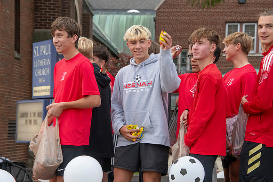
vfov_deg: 11.0
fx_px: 948
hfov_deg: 16.4
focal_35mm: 125
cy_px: 91
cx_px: 136
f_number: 11
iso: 3200
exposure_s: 1/320
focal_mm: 125
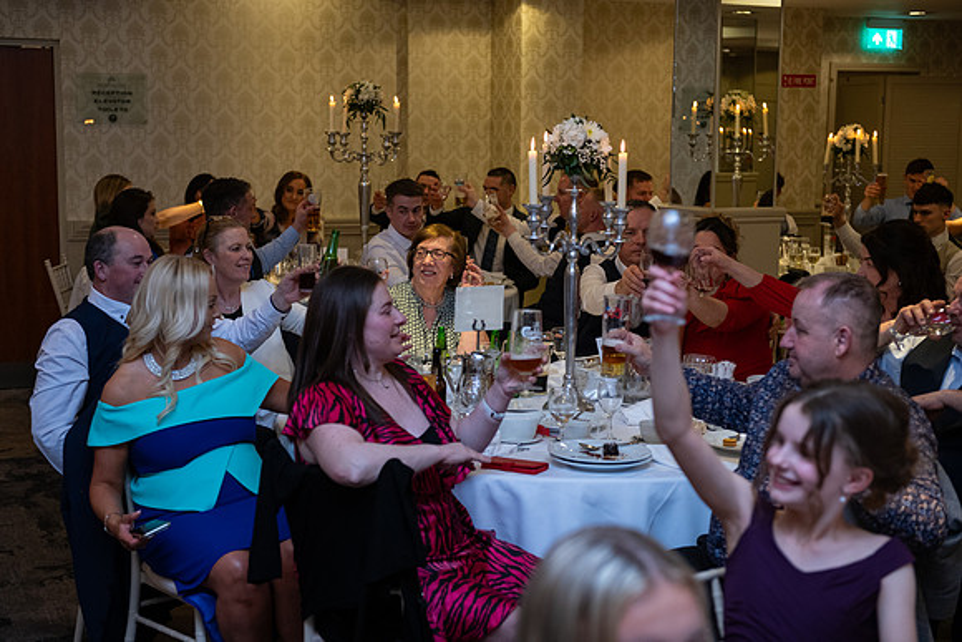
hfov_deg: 35.6
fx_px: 1497
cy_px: 321
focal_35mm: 56
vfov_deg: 24.2
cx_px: 481
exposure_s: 1/160
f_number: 3.5
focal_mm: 56
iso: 1000
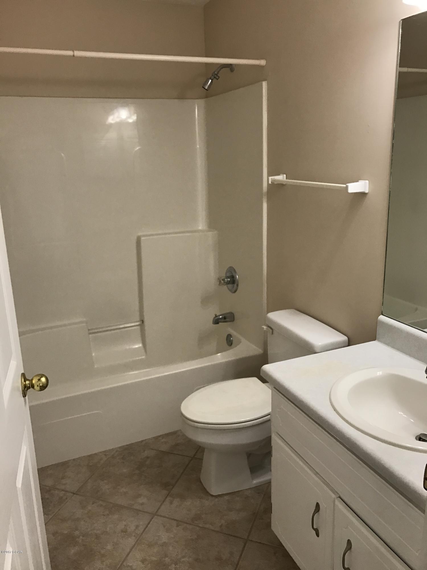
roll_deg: +1.5
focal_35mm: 28
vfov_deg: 63.4
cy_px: 285
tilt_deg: -14.2
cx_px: 214
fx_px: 461
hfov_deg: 49.7
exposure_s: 1/30
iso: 32
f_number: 1.8
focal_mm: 3.99
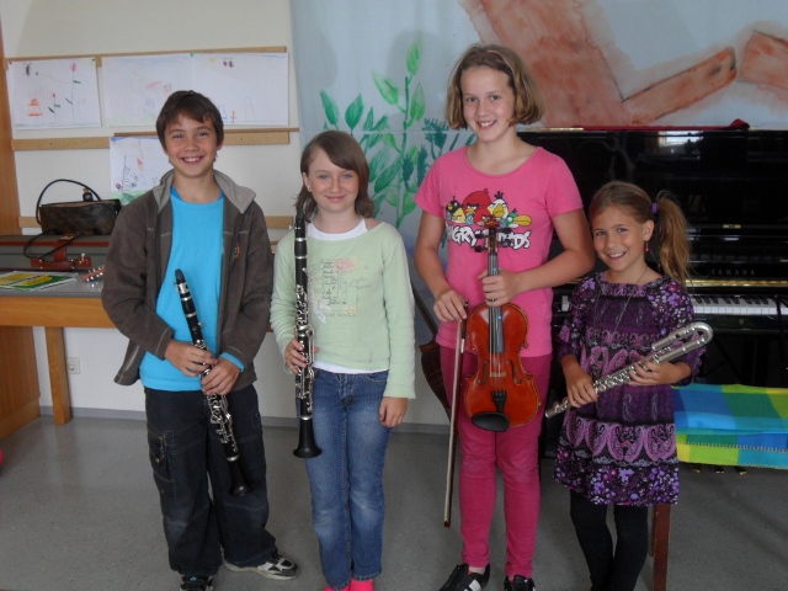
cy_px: 296
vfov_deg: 32.2
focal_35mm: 45
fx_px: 1024
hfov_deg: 42.1
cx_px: 394
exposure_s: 1/45
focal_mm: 8.1
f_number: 3.5
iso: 120
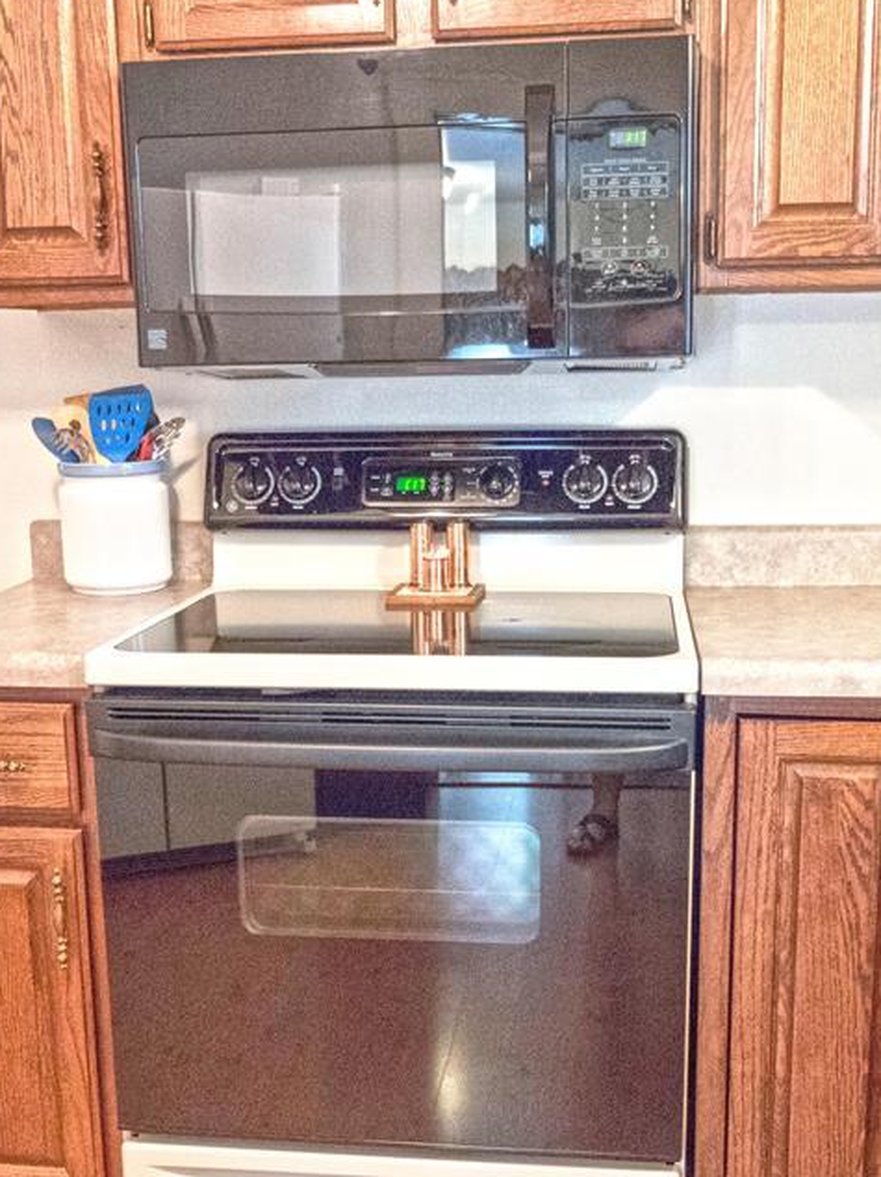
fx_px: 1426
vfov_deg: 44.7
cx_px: 453
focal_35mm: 42
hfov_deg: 34.3
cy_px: 657
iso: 3200
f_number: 2.8
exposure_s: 1/60
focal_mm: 13
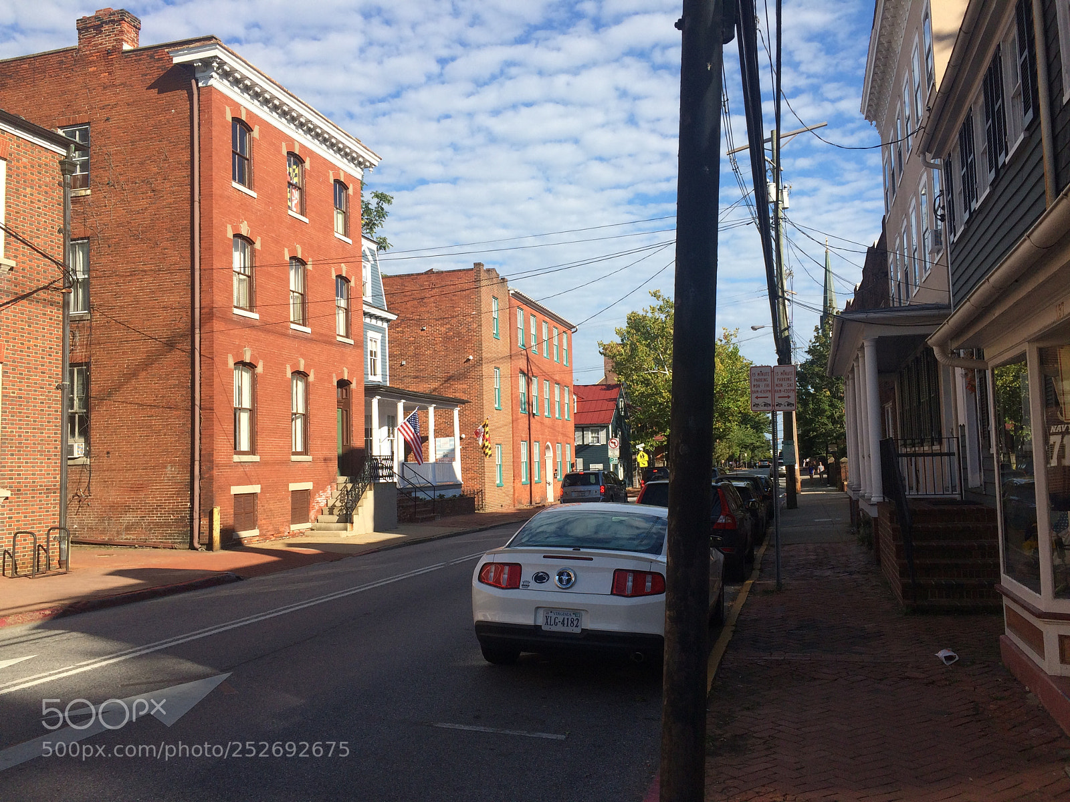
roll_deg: +3.5
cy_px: 401
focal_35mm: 29
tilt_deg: +6.8
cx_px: 535
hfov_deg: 61.7
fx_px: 896
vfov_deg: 48.2
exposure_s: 1/1866
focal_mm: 4.15
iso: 32
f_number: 2.2
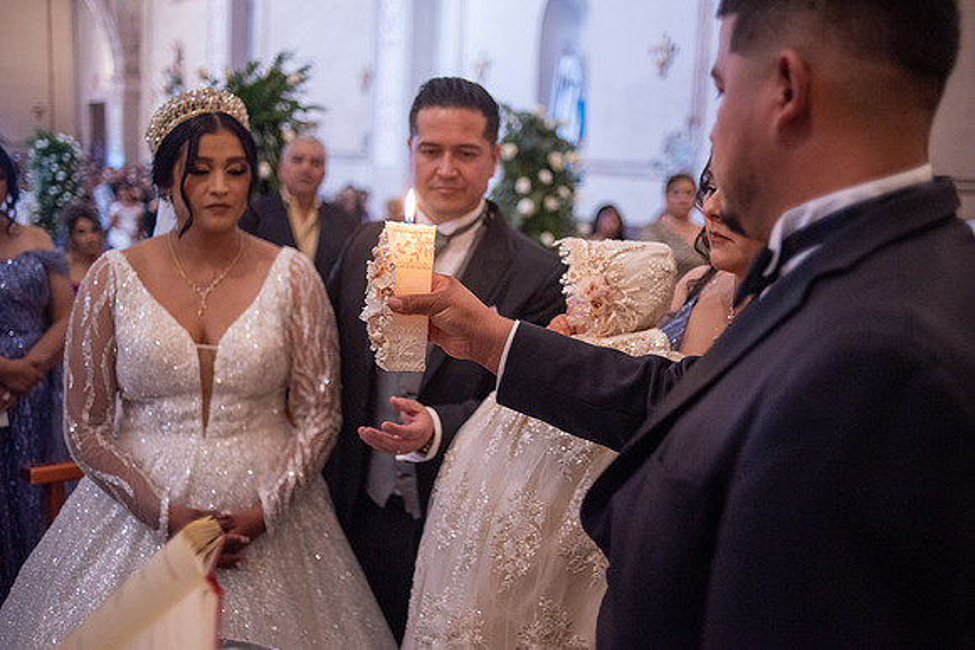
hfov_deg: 54.4
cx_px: 488
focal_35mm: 35
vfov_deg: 37.9
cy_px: 325
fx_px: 948
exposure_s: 1/250
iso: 2000
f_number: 2
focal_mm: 35
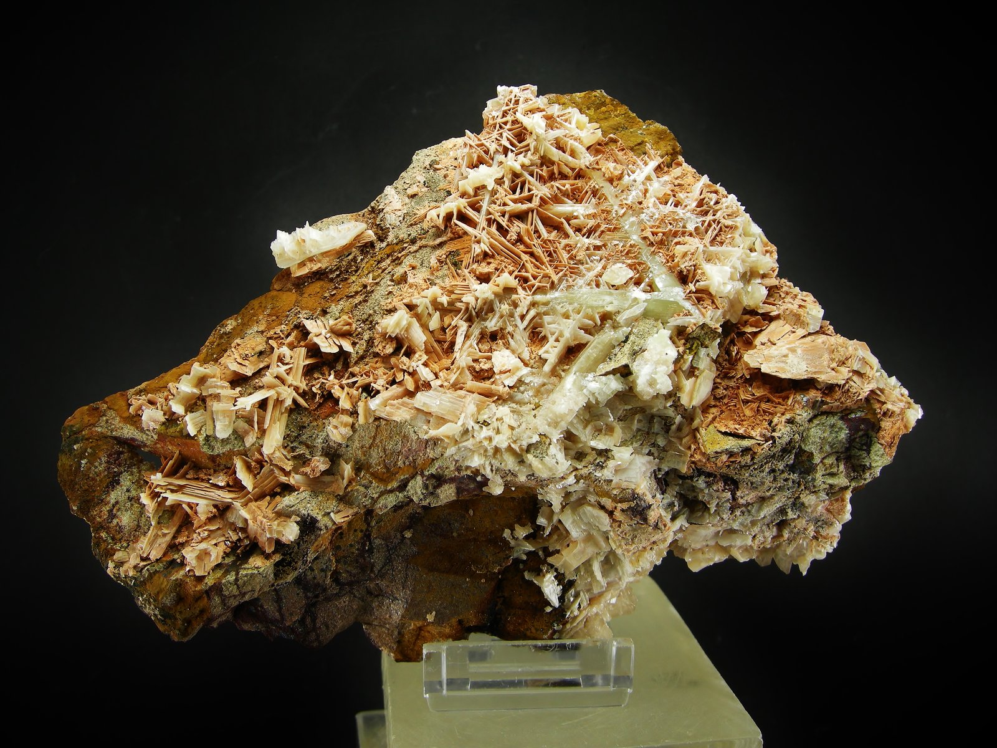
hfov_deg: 51.4
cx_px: 498
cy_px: 374
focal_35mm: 36
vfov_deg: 39.7
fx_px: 1037
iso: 64
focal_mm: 7.5
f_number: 3.8
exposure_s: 1/120
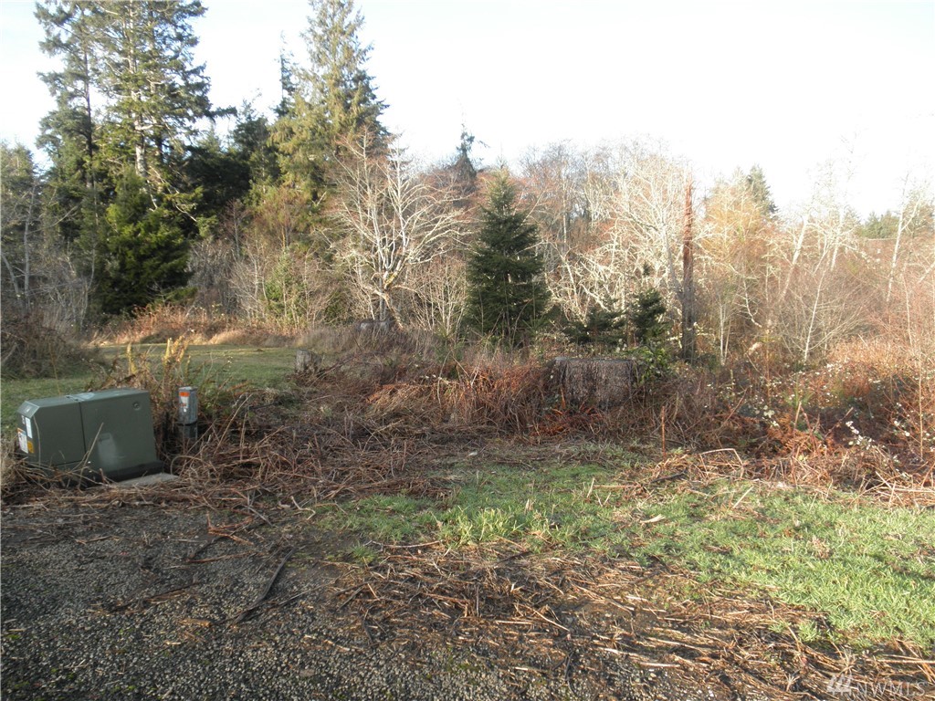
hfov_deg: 63.4
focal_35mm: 28
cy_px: 350
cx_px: 468
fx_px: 756
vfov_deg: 49.7
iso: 64
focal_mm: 5
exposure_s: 1/160
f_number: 3
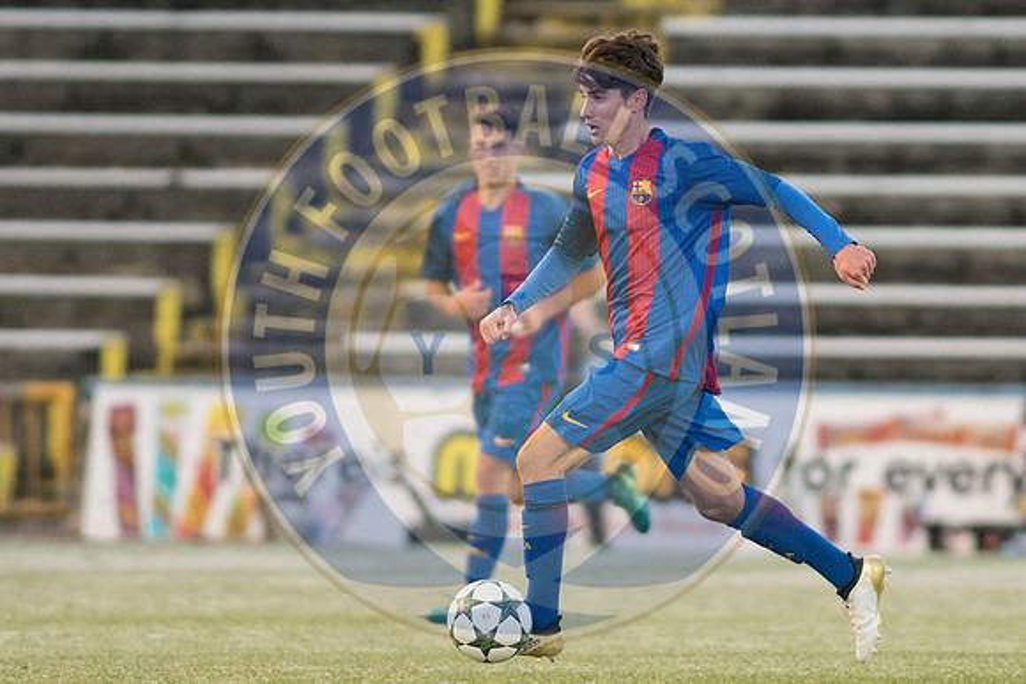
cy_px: 342
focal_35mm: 450
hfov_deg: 4.6
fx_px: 12827
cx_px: 513
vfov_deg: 3.1
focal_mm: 300
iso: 1400
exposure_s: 1/1000
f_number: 2.8
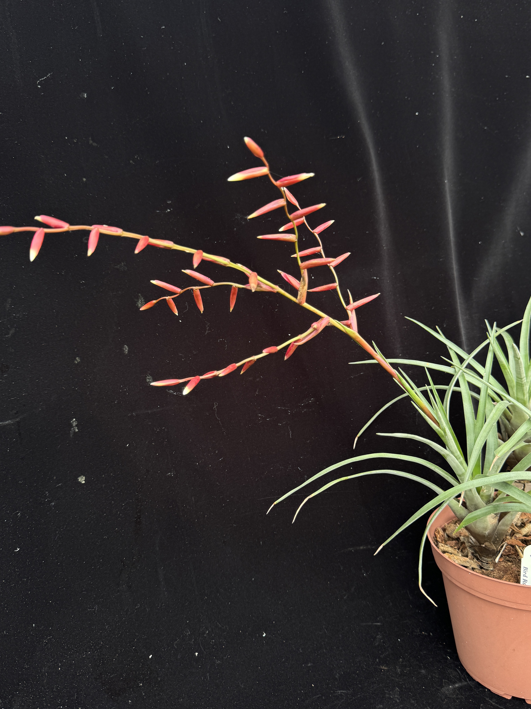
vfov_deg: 71.6
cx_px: 266
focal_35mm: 24
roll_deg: -1.5
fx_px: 491
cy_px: 354
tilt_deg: -14.9
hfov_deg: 56.8
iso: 64
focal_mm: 6.86
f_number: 1.78
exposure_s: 1/153
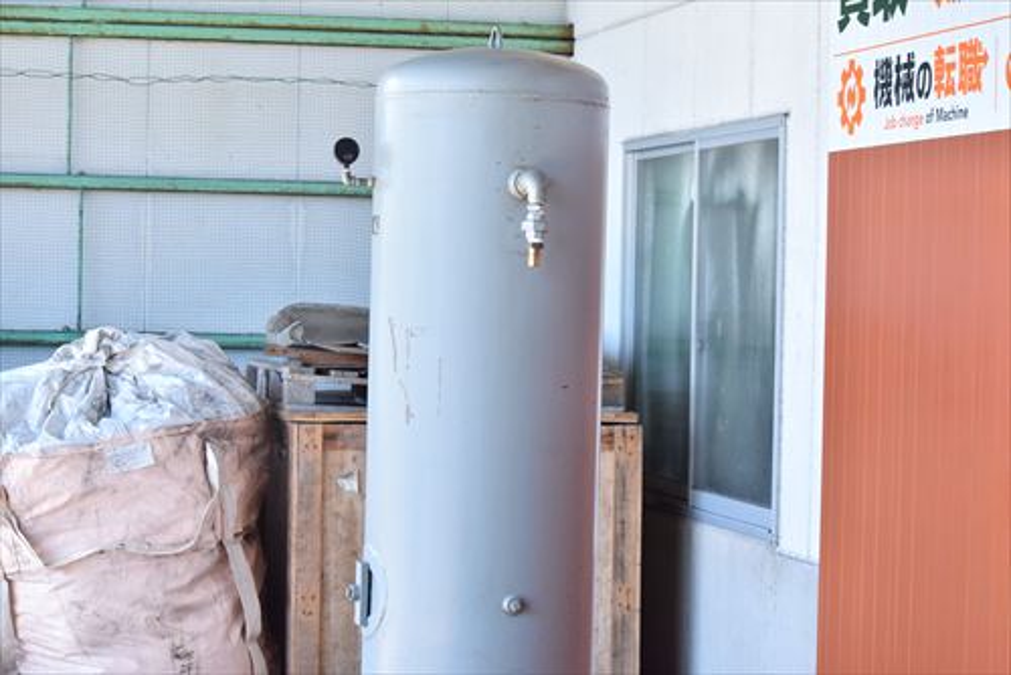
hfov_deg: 24.6
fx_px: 2318
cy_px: 338
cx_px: 506
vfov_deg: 16.6
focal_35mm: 82
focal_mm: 55
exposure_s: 1/320
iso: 1250
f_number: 6.3
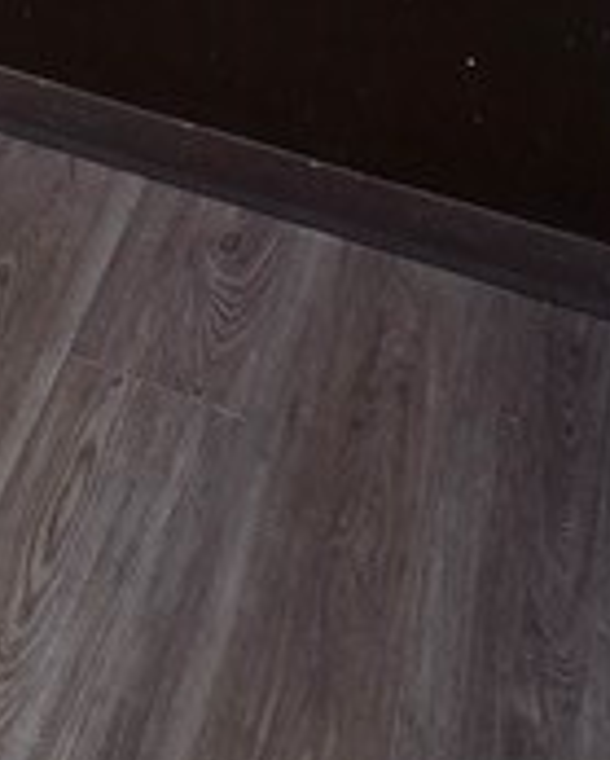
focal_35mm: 75
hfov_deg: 18.1
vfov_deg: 16.8
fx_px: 1688
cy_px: -861
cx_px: -316
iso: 100
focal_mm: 2.2
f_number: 2.2
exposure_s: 1/120
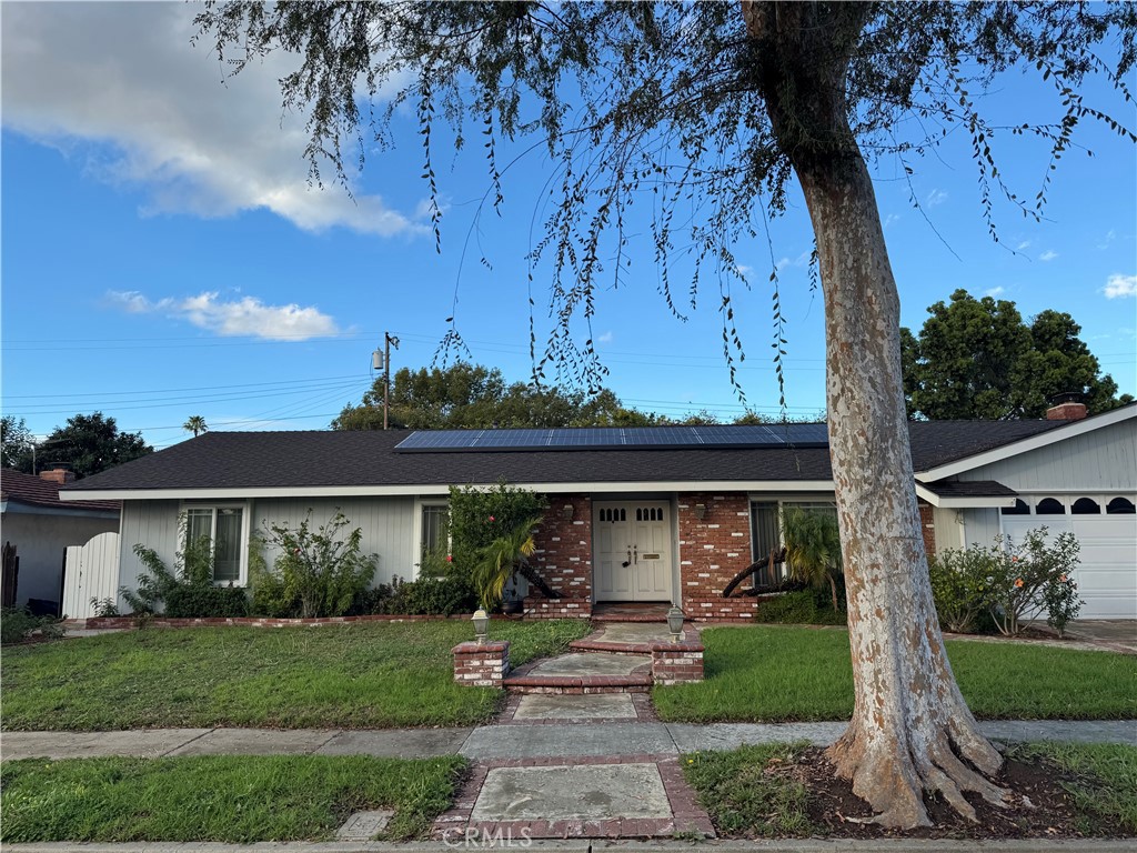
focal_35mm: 24
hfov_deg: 71.6
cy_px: 426
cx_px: 568
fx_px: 788
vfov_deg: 56.8
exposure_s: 1/1869
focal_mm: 6.76
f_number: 1.78
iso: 80
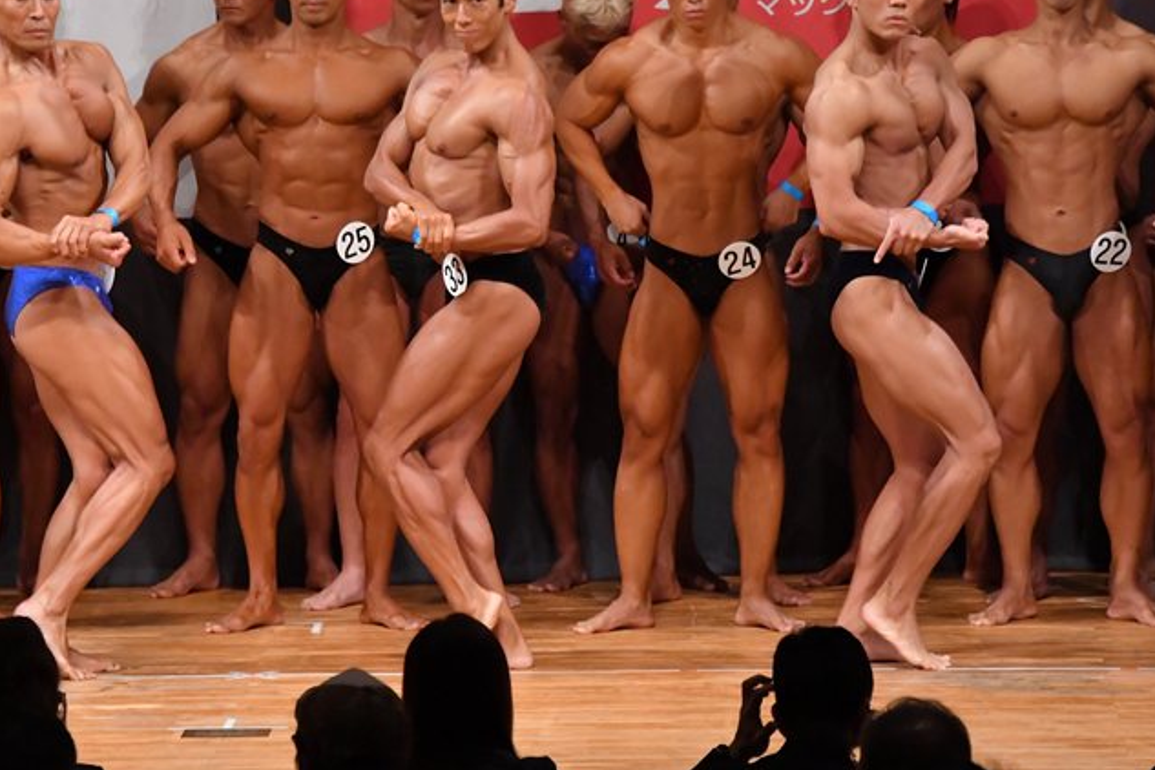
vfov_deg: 4.4
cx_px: 528
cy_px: 354
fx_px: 10009
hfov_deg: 6.6
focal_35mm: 312
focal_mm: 170
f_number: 5.6
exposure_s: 1/400
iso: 8000
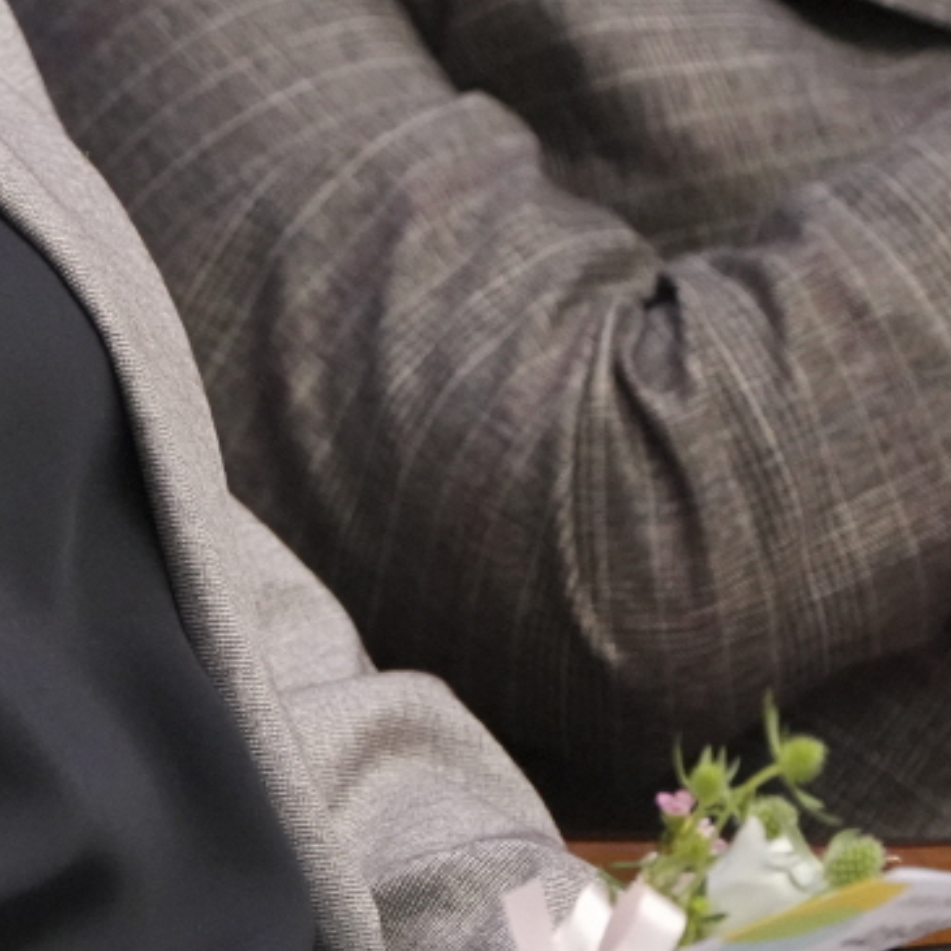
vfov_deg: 2.6
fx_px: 20856
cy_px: -60
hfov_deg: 2.6
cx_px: -318
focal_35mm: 671
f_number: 2.8
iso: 8000
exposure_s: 1/160
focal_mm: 160
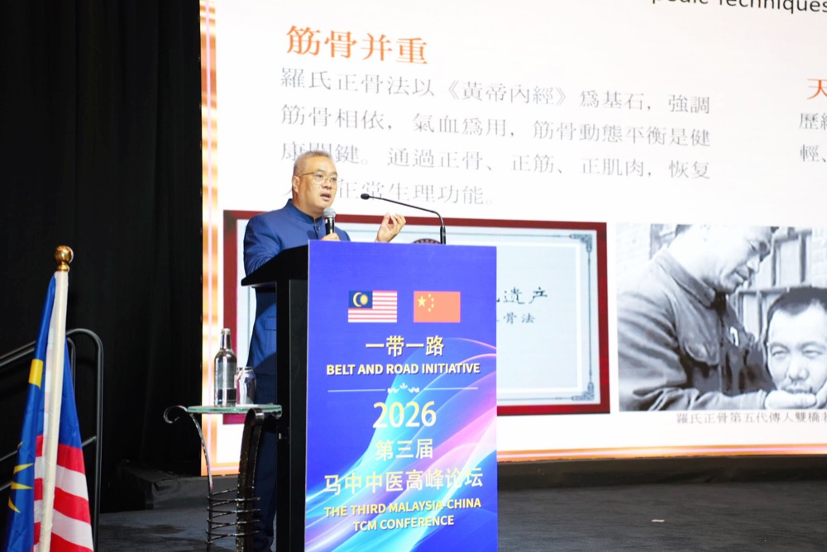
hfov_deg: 33.9
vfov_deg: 23.0
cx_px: 414
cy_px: 276
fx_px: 1356
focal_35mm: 59
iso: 800
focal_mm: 59
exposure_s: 1/160
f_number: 2.8
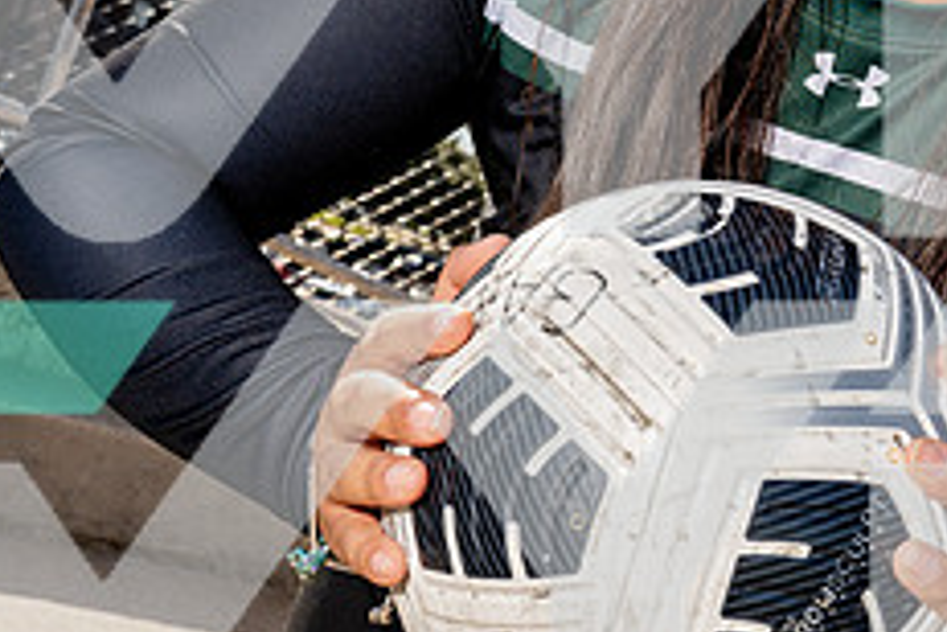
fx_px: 2183
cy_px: 23
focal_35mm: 83
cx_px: 804
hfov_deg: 24.0
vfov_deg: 16.2
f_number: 10
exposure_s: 1/250
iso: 100
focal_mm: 33
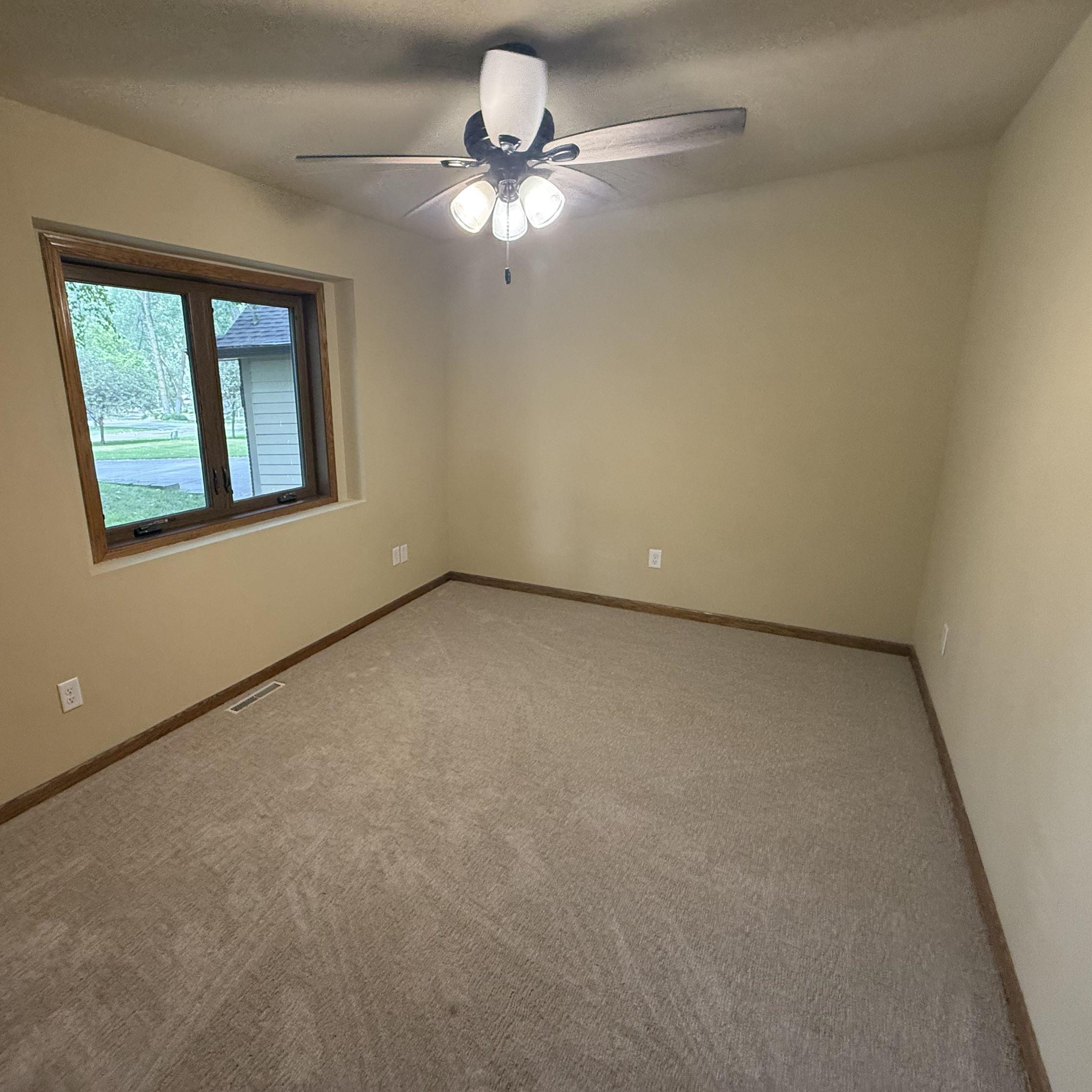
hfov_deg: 82.6
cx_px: 420
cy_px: 539
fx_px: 607
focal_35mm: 17
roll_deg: +1.8
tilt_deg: -12.6
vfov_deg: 84.0
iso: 400
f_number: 2.2
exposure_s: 1/120
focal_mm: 2.22
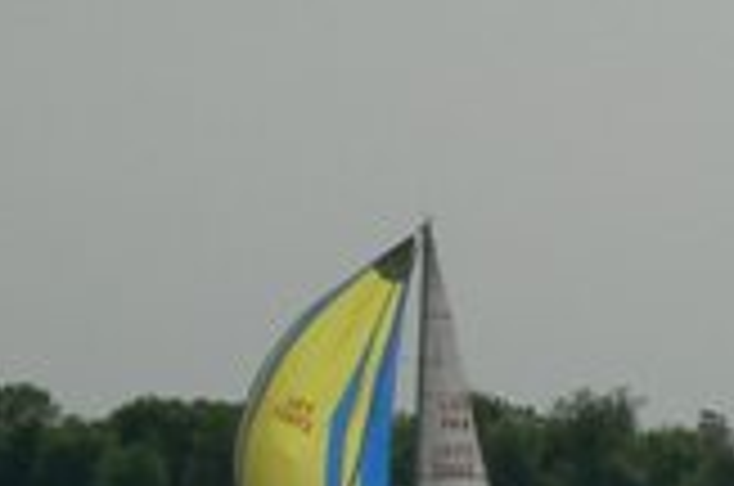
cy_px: 698
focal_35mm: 578
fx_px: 11762
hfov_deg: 3.5
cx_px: 1418
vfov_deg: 2.4
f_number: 8.2
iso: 50
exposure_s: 1/581
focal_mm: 23.4
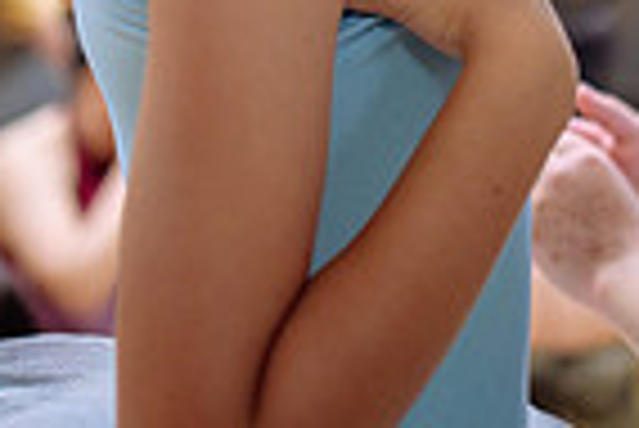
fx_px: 1741
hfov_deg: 20.7
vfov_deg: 12.8
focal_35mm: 98
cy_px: -322
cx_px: 454
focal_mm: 24
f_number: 1.4
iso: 800
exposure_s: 1/250
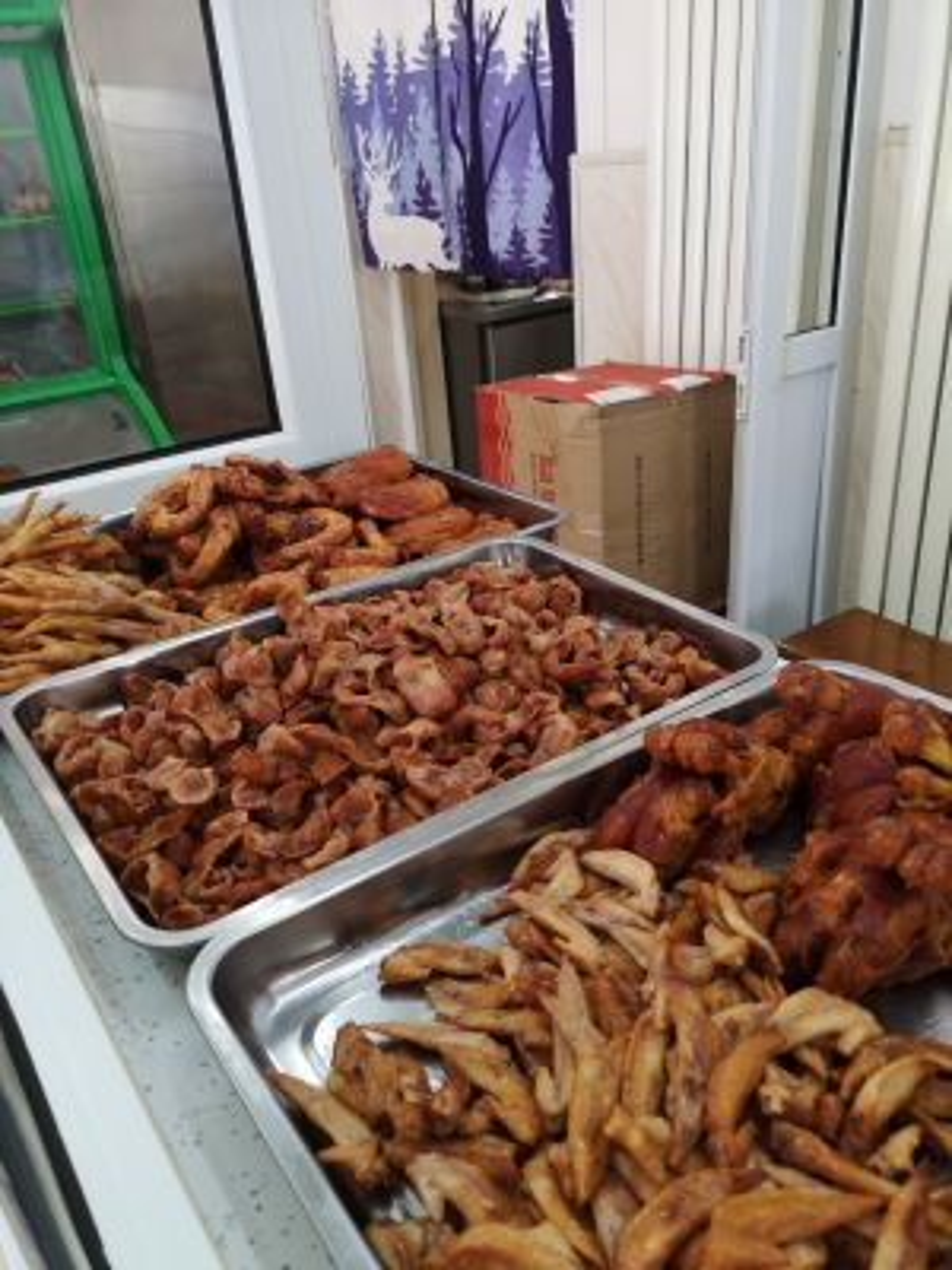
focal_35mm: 27
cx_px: 476
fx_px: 990
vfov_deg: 65.3
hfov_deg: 51.4
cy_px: 635
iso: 125
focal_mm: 5.58
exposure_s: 1/100
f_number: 1.8
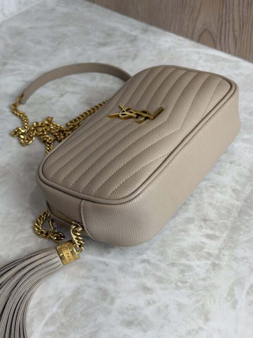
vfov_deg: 39.7
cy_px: 169
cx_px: 126
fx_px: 468
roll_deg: +2.7
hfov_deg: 30.3
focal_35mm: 48
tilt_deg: -44.9
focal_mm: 6.76
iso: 50
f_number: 1.78
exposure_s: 1/122
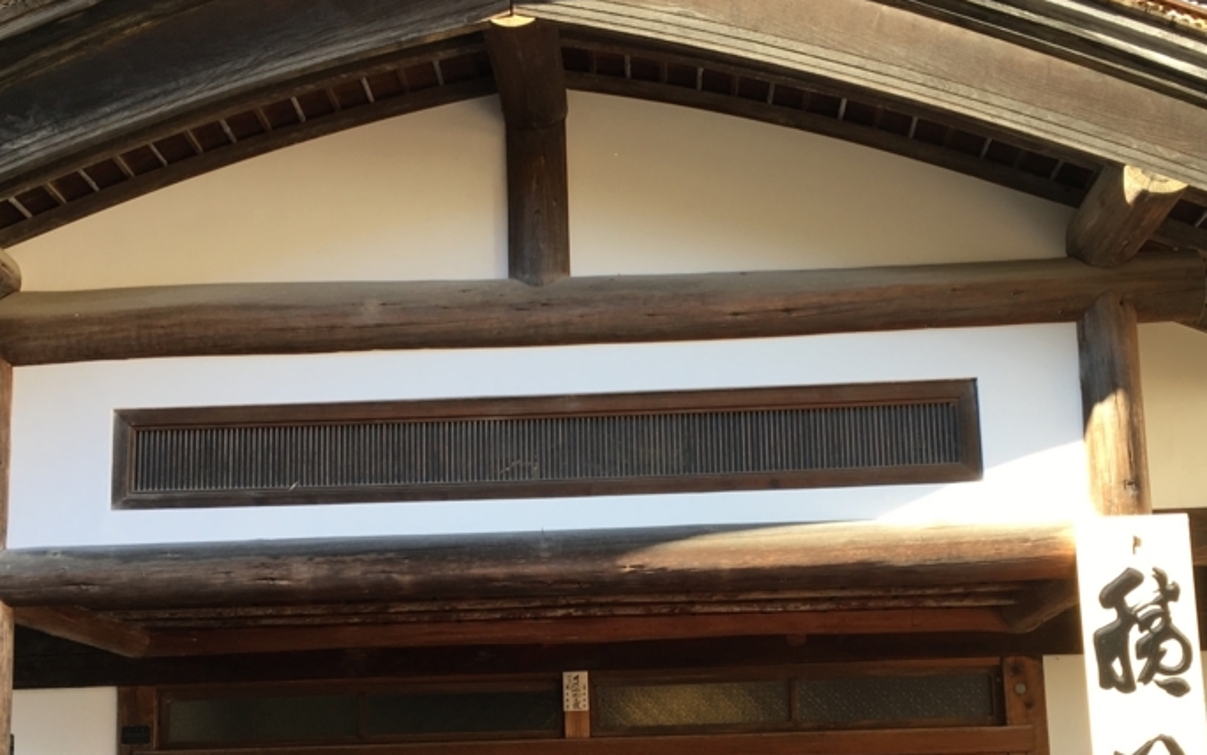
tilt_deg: +9.6
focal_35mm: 46
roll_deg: +2.5
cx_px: 614
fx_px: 1514
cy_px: 570
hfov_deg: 43.5
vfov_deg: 27.6
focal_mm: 4.15
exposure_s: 1/120
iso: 25
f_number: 2.2
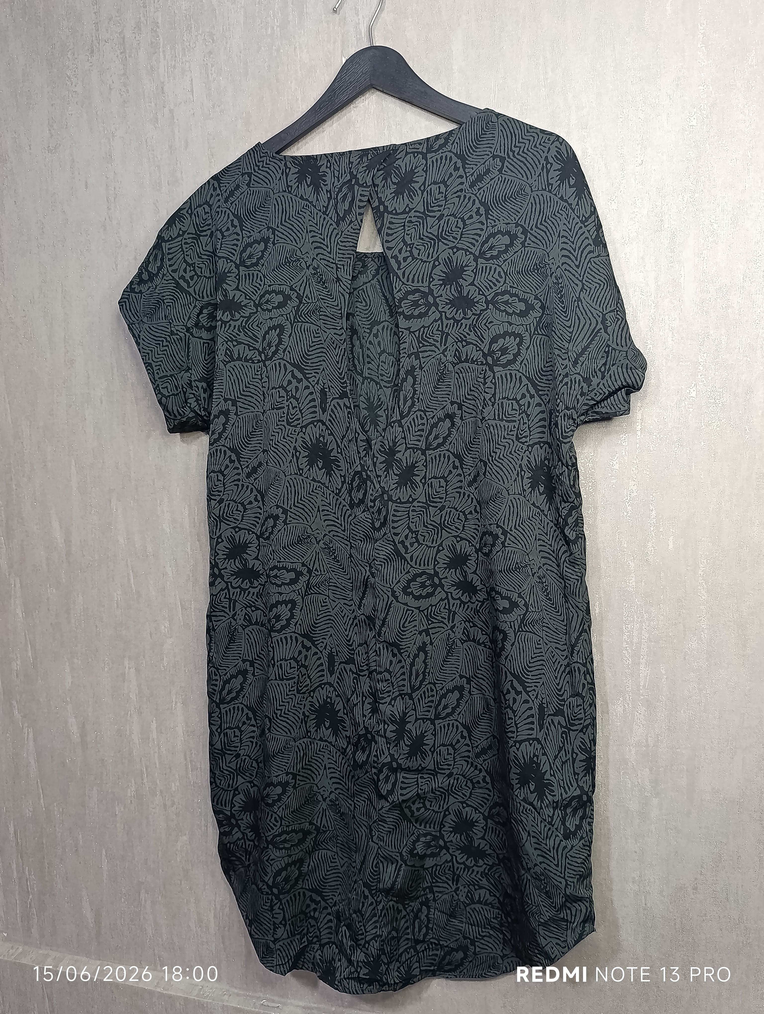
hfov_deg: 59.0
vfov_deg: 73.8
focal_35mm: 23
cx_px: 382
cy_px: 507
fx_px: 675
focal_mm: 6.14
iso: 1000
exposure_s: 1/100
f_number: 1.6
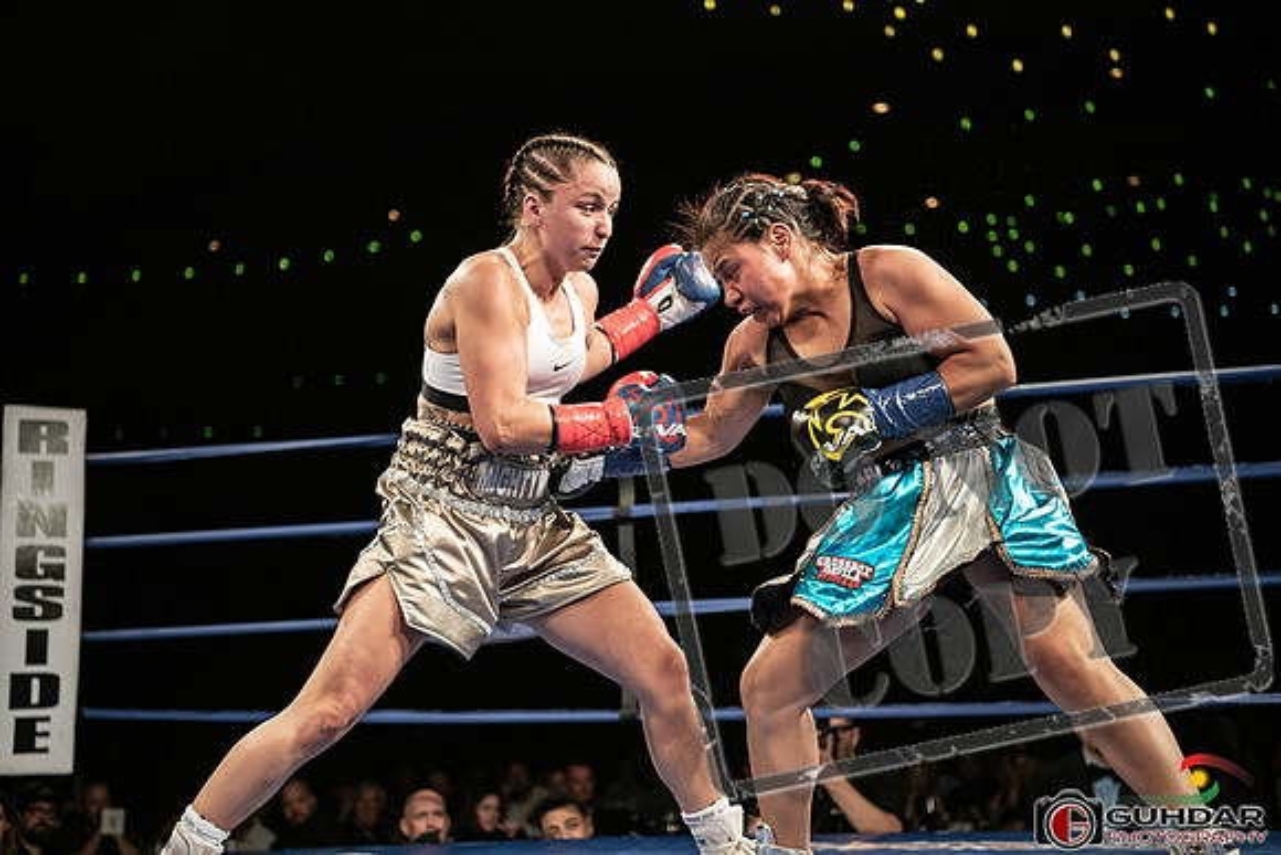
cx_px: 640
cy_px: 428
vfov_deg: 23.4
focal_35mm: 58
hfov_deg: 34.5
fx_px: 2064
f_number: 2.8
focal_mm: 58
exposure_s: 1/1250
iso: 1600
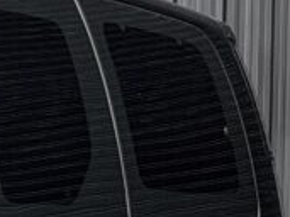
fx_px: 2512
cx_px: -555
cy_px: 364
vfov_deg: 4.9
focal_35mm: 300
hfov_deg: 6.1
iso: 64
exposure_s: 1/270
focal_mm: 6.76
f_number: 1.8
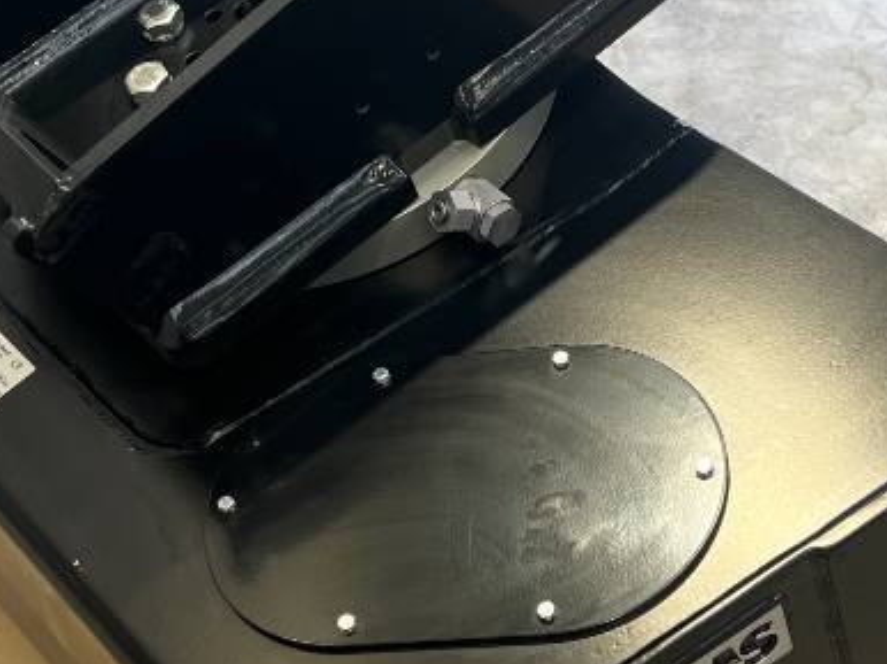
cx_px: 499
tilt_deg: -40.8
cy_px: 379
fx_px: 1767
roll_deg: -0.4
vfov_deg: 21.3
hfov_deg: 28.2
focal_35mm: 69
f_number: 1.5
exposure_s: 1/121
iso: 80
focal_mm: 5.7
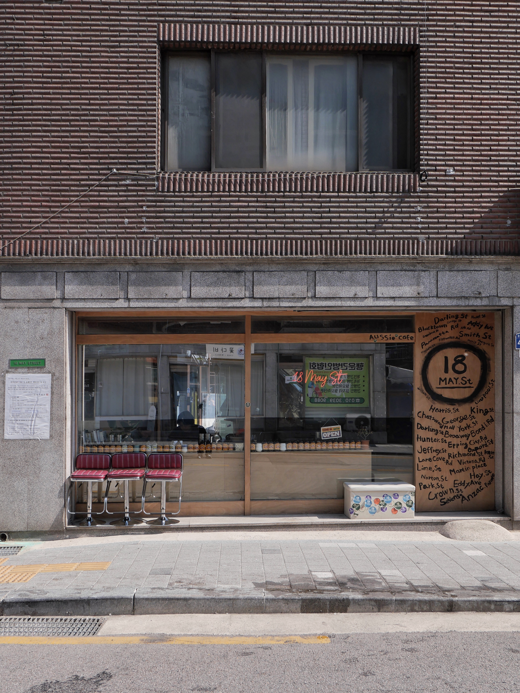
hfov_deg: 46.8
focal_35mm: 30
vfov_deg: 60.0
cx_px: 260
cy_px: 346
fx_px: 601
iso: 200
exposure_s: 1/500
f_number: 5.6
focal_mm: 13.6
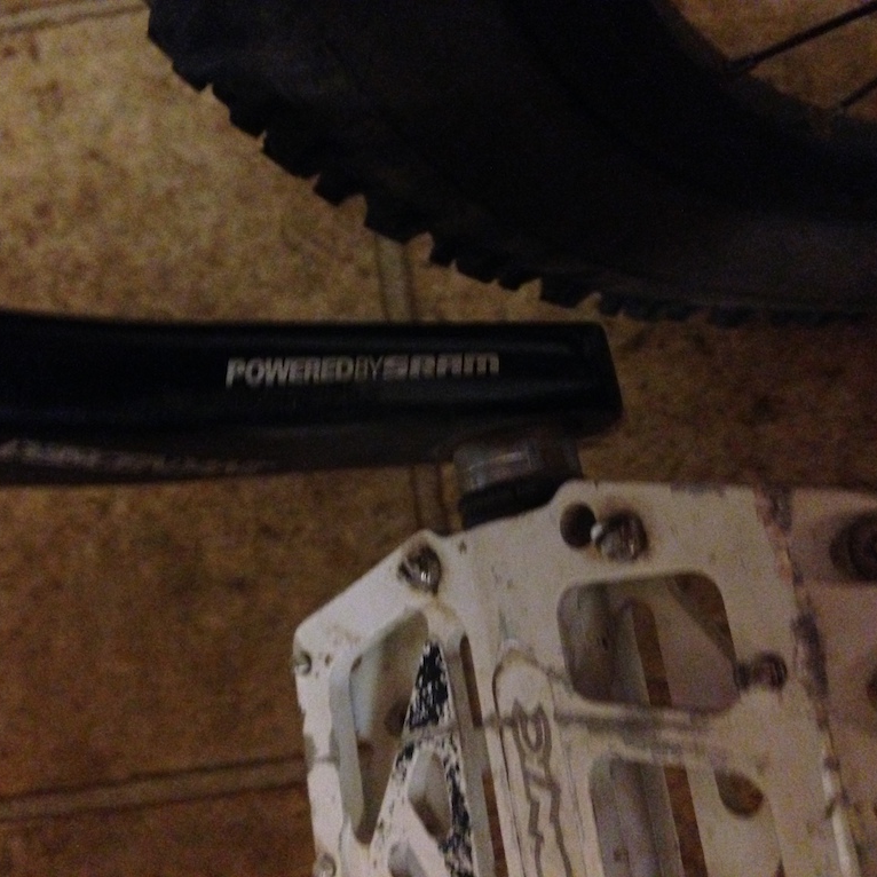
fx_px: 1118
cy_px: 438
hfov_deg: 42.8
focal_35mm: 39
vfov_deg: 42.8
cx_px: 400
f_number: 2.4
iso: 800
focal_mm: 4.12
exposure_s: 1/15
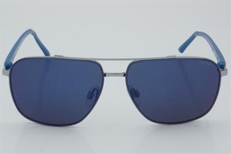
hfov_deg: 24.6
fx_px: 529
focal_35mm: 82
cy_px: 77
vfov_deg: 16.5
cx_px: 116
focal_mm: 55
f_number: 32
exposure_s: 1/3
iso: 100
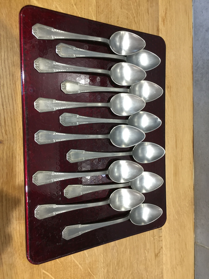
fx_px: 233
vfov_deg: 61.7
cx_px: 104
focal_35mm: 29
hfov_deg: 48.2
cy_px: 140
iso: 125
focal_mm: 4.15
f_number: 2.2
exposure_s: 1/33
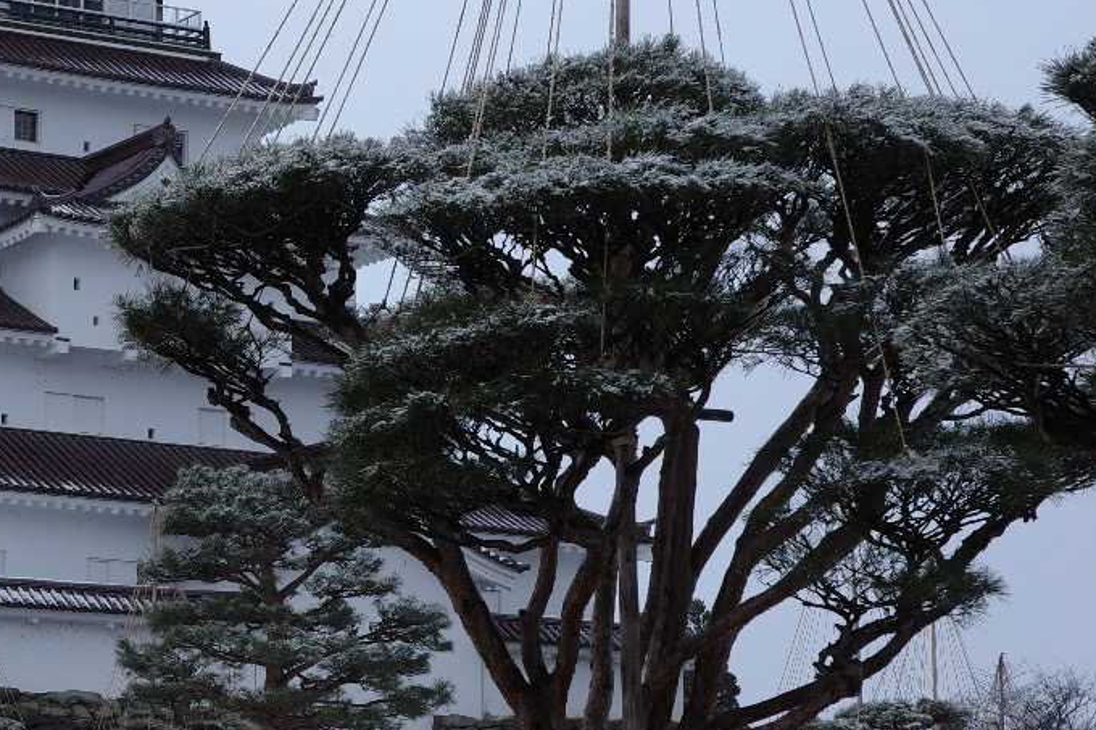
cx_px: -18
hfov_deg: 17.6
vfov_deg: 12.1
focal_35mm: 113
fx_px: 3439
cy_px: 380
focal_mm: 26
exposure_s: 1/250
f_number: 4.5
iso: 250
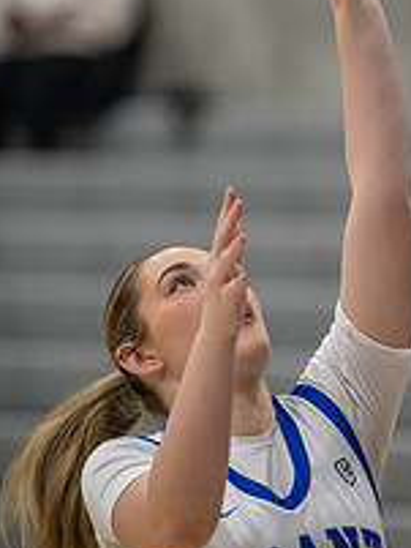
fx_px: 6816
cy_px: 177
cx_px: 332
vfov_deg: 4.6
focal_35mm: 431
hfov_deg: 3.5
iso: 3200
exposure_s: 1/640
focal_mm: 200
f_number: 2.8
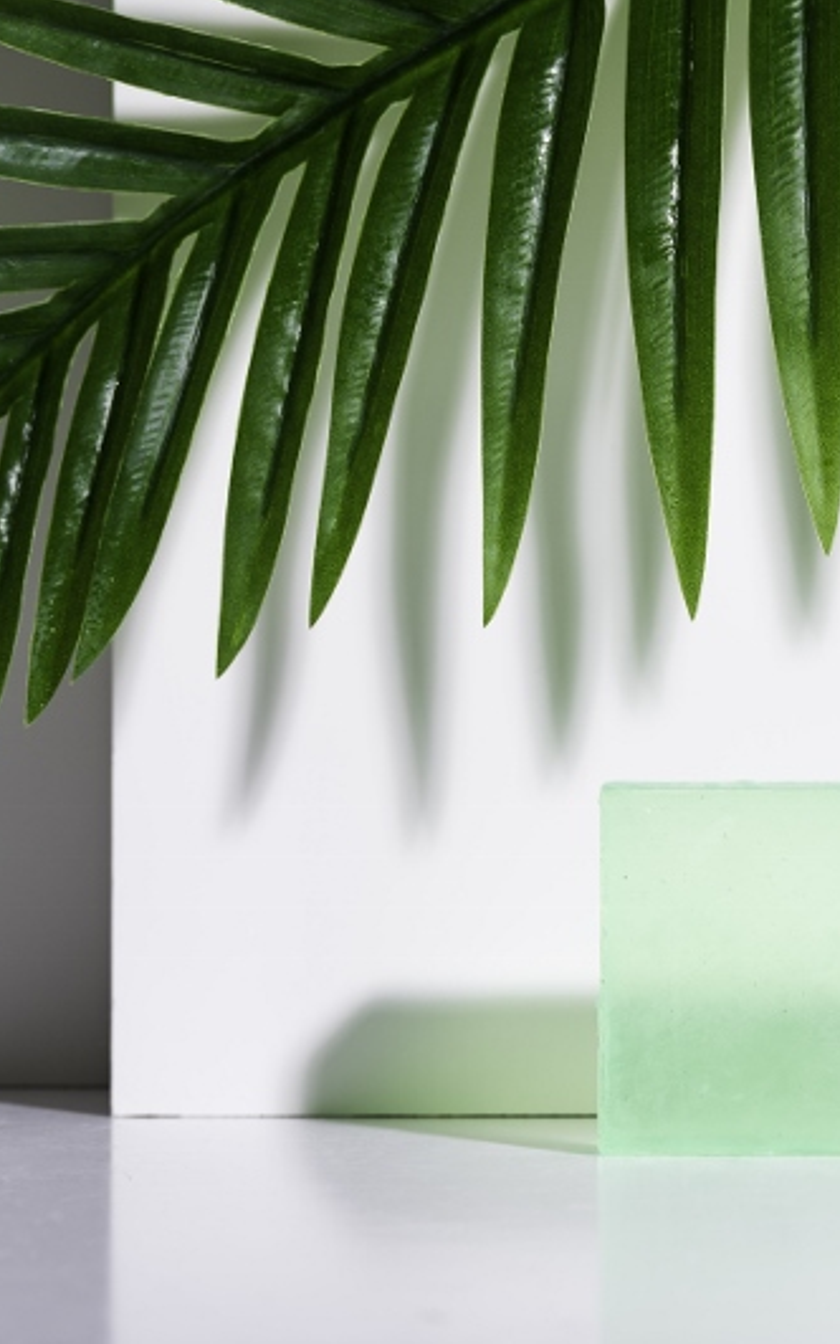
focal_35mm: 269
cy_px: 671
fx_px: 9850
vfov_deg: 7.8
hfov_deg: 4.9
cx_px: 974
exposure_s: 1/640
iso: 100
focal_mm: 175
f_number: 9
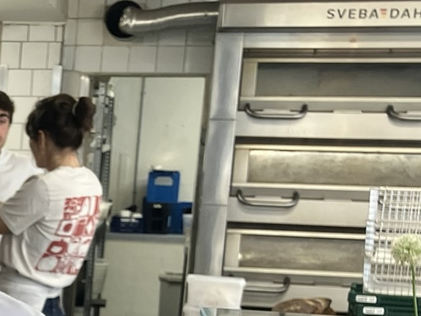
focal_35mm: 100
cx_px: -239
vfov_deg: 14.3
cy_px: 392
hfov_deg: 17.4
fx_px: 1216
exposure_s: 1/100
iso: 80
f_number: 1.8
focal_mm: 3.99
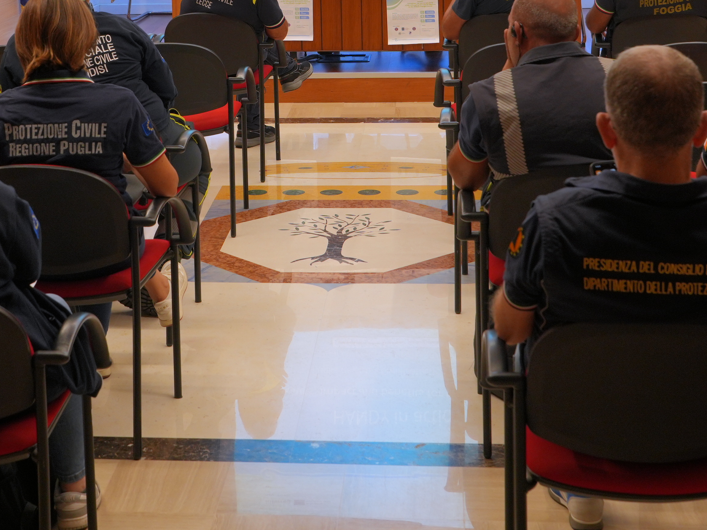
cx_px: 263
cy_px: -10
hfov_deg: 26.9
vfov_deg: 19.8
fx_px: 1471
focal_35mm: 72
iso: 400
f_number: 4.5
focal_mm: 28
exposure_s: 1/50
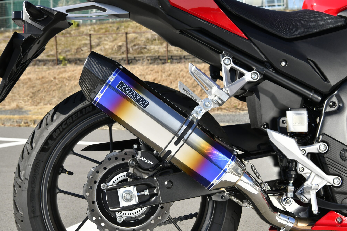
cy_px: 116
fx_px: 501
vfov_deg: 26.0
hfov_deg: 38.2
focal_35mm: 52
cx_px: 174
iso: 1000
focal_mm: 52
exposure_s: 1/1000
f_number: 13
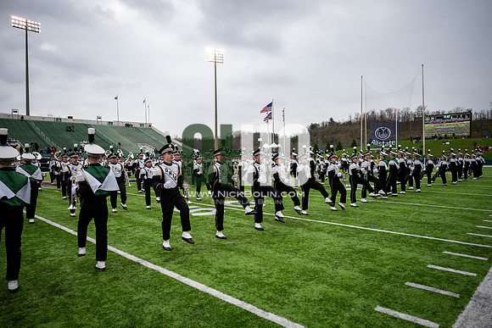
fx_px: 328
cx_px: 246
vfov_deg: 53.2
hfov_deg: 73.7
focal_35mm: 24
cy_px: 164
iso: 100
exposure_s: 1/500
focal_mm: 24
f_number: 2.8
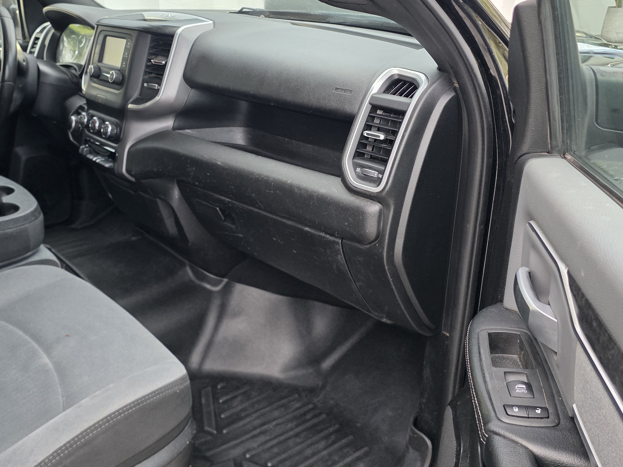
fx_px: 612
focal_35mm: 34
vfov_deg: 41.6
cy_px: 189
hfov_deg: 53.0
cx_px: 212
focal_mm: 6.3
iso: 160
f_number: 1.7
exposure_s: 1/180
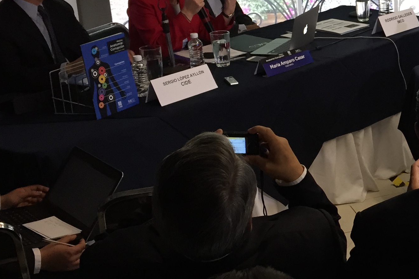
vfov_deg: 18.4
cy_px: 105
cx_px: 471
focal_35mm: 74
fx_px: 861
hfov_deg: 25.2
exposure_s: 1/30
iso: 80
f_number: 2.2
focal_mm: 4.15
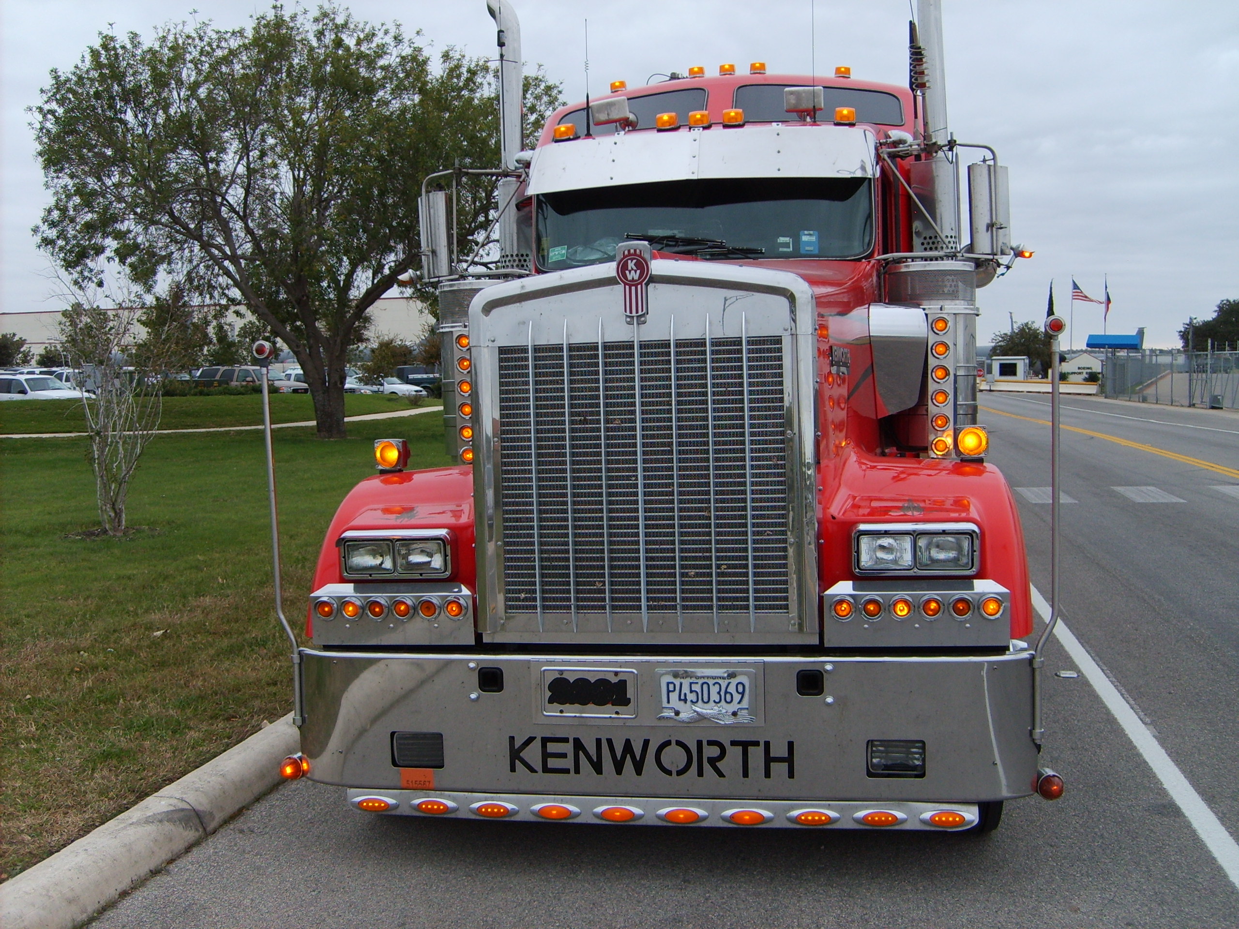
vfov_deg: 40.7
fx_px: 1253
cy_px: 464
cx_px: 620
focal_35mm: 35
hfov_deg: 52.6
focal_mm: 5.8
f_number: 2.8
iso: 50
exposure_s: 1/500
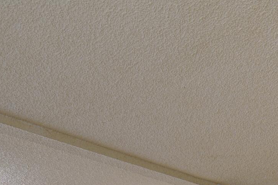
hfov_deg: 31.4
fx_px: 479
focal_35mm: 62
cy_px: 351
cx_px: 228
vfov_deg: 17.2
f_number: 5
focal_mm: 10
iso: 100
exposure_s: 1/5
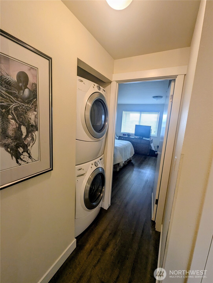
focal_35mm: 13
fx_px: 106
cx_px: 106
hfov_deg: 90.1
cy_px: 142
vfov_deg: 106.1
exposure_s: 1/40
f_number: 2.2
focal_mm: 1.95
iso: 60
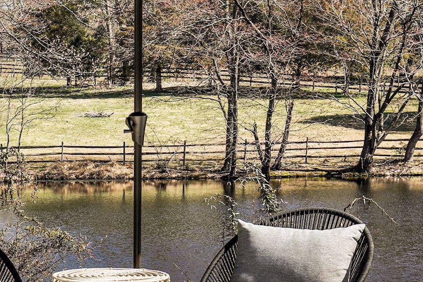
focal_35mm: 114
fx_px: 1339
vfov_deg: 12.0
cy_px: 115
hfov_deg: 17.5
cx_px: 6
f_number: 8
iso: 100
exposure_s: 1/250
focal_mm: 35
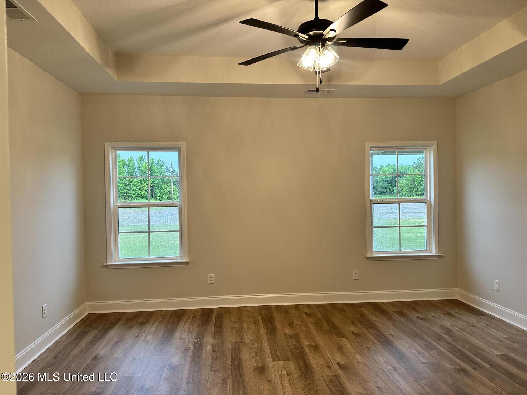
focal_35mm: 24
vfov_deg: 56.8
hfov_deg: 71.6
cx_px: 264
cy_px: 198
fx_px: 365
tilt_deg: -0.8
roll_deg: +0.4
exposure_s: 1/60
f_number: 1.78
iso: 160
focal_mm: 6.86
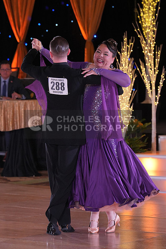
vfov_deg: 11.2
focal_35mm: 184
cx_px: 83
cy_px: 124
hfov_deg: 7.5
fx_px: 1272
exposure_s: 1/400
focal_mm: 123
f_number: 3.5
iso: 1000
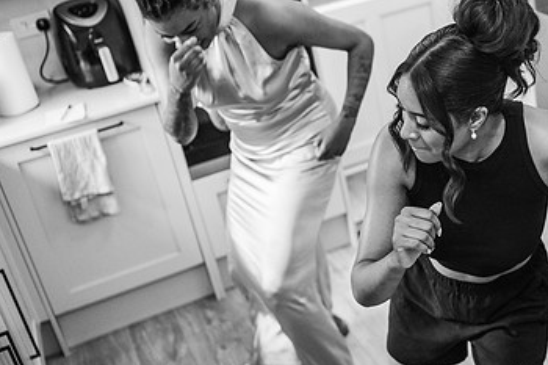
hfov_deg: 33.4
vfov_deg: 23.4
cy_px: 186
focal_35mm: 58
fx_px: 882
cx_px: 449
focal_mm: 35
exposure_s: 1/200
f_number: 2.2
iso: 1250
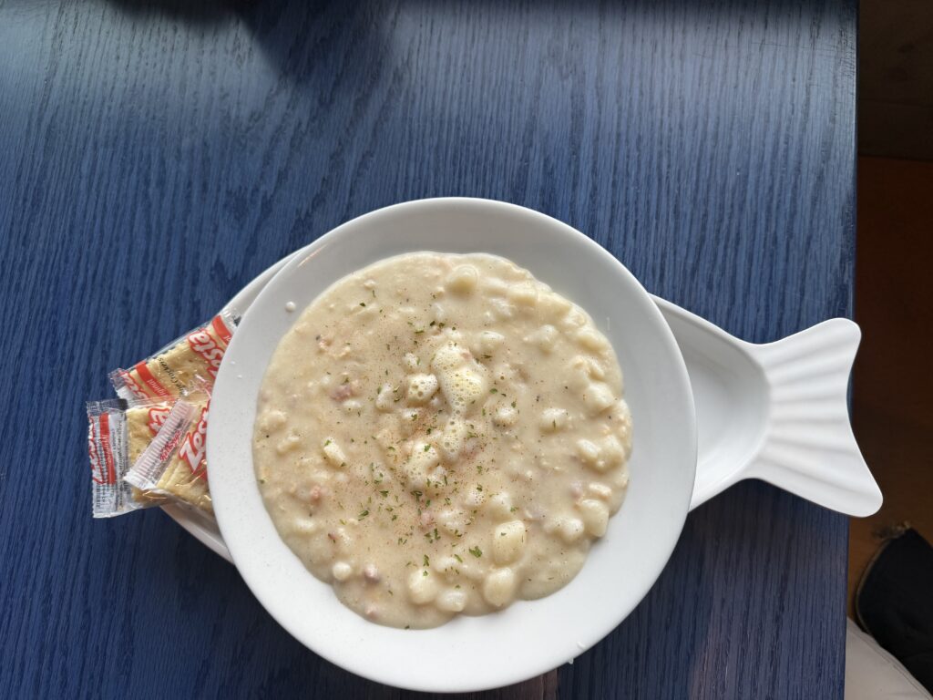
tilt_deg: -79.8
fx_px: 647
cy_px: 350
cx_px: 466
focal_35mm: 24
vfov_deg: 56.8
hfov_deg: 71.6
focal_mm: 6.76
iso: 80
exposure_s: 1/391
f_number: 1.78
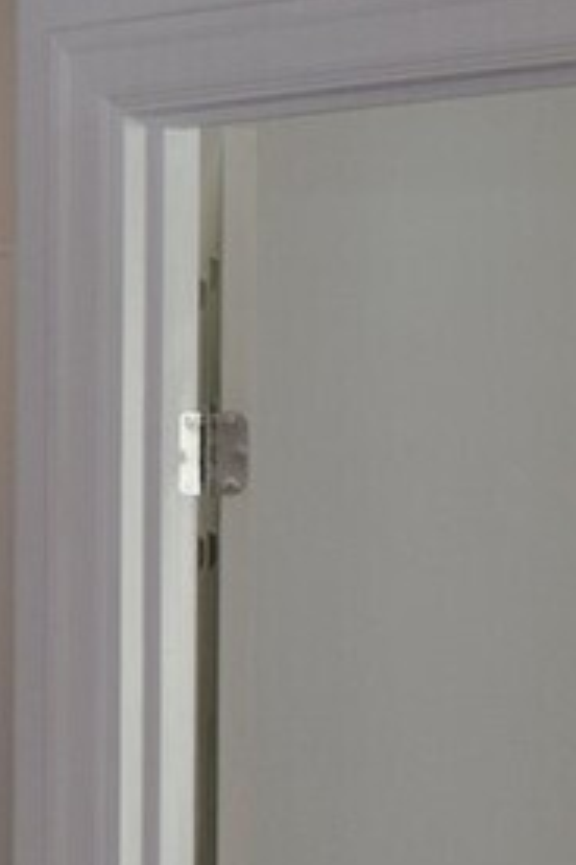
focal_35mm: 180
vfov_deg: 11.3
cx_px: -95
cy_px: 986
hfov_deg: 7.6
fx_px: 4310
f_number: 5
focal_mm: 23
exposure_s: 1/100
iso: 400
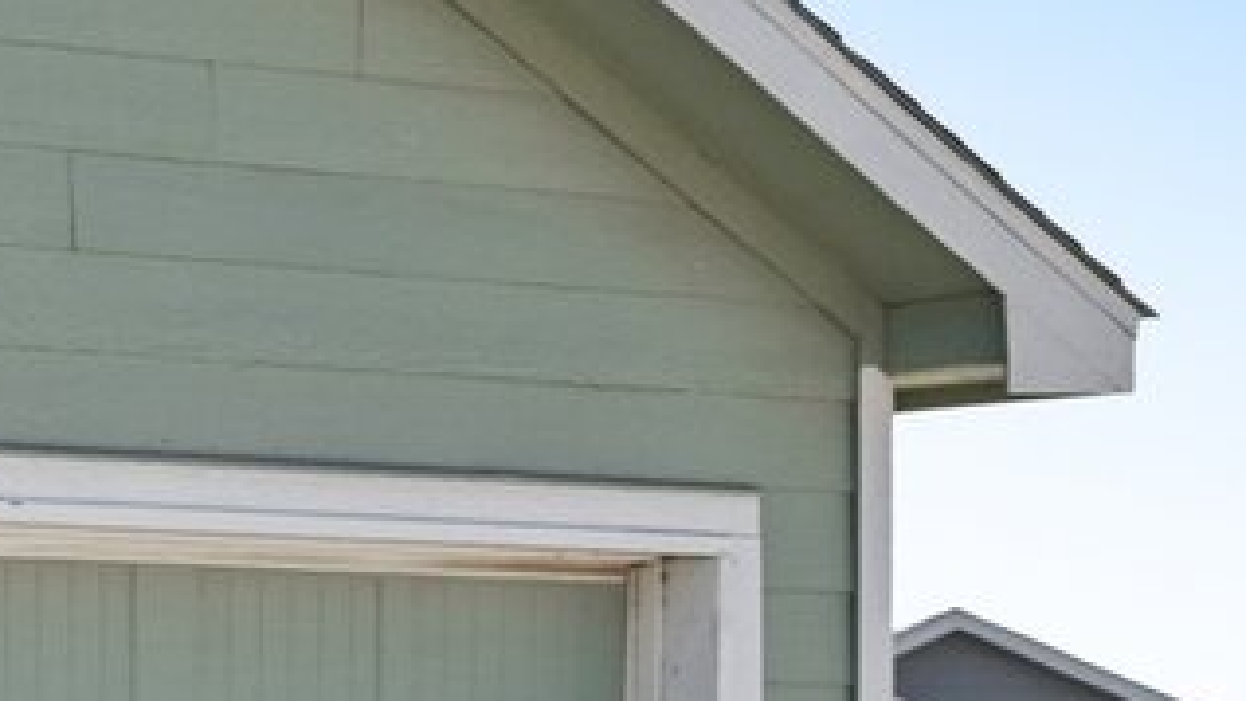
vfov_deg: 7.0
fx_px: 5651
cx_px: -1775
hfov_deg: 10.7
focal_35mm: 171
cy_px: 858
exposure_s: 1/500
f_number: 8
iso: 200
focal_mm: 32
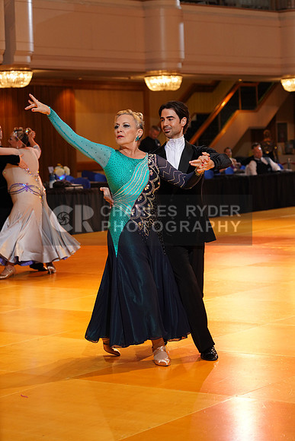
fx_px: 1179
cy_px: 220
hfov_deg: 14.3
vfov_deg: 21.2
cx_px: 148
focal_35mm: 96
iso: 2500
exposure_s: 1/200
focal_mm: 96
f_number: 4.5
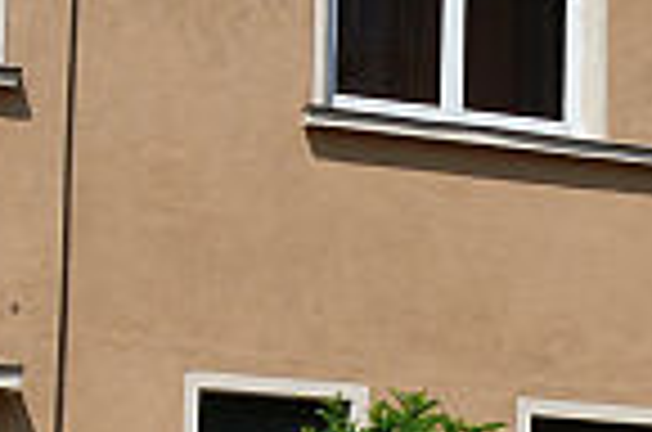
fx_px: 2693
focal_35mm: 149
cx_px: 369
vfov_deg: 9.0
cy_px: 572
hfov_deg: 13.8
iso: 100
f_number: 7.1
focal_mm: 8.6
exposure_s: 1/500
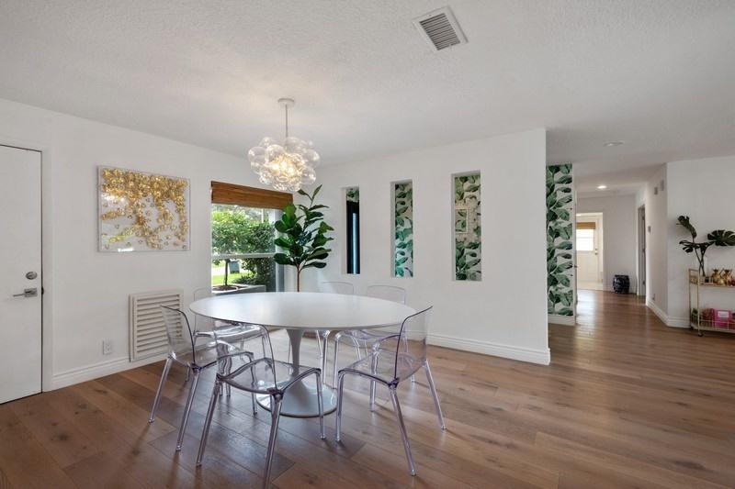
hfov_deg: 100.4
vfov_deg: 77.3
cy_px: 244
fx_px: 306
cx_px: 368
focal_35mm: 15
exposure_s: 1/2.5
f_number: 13
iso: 200
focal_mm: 10
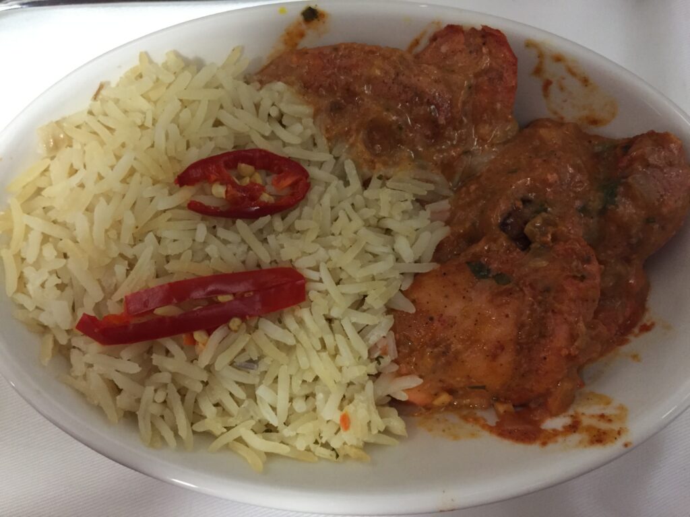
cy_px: 258
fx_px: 578
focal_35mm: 29
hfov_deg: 61.7
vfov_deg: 48.2
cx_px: 345
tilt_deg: -77.9
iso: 250
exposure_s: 1/25
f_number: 2.2
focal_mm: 4.15
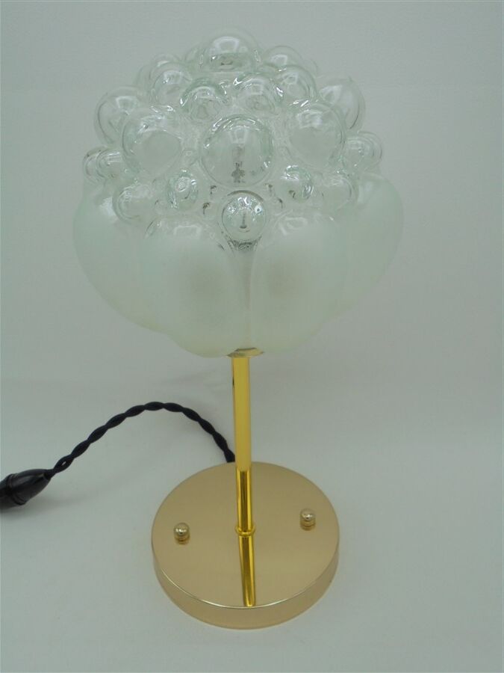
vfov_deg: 49.0
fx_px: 738
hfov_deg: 37.7
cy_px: 336
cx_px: 252
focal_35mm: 38
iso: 100
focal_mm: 6.9
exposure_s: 1/60
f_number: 4.2
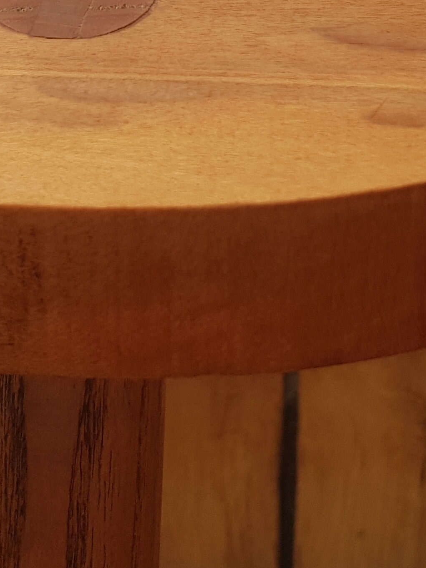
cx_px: 170
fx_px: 1263
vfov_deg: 23.9
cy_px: -34
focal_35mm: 77
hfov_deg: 19.1
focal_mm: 4.2
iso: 40
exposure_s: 1/362
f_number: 1.7
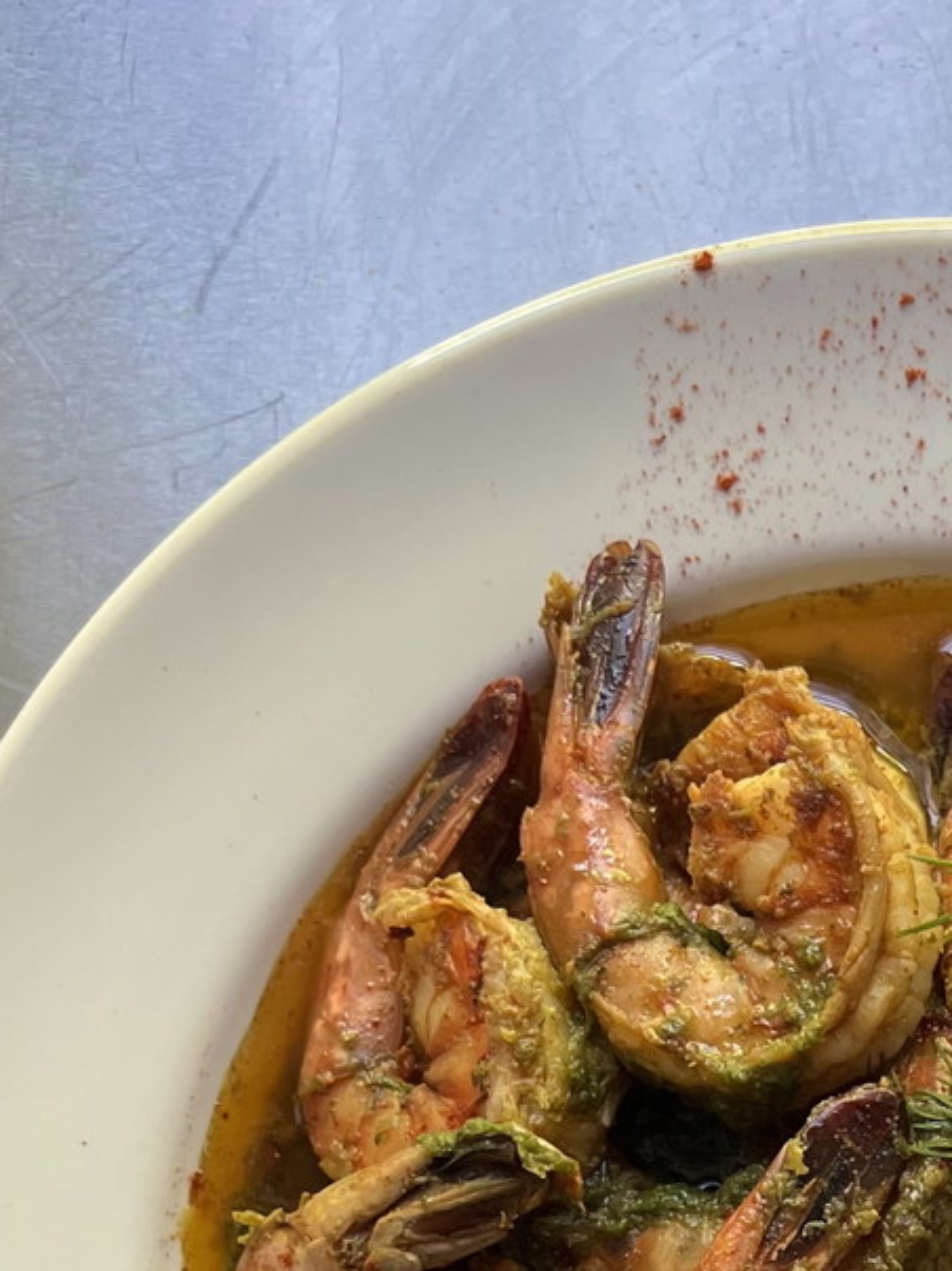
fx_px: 2531
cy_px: 1349
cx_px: 956
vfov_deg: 26.3
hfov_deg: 20.6
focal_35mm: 69
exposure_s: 1/121
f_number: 1.5
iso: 100
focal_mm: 5.7
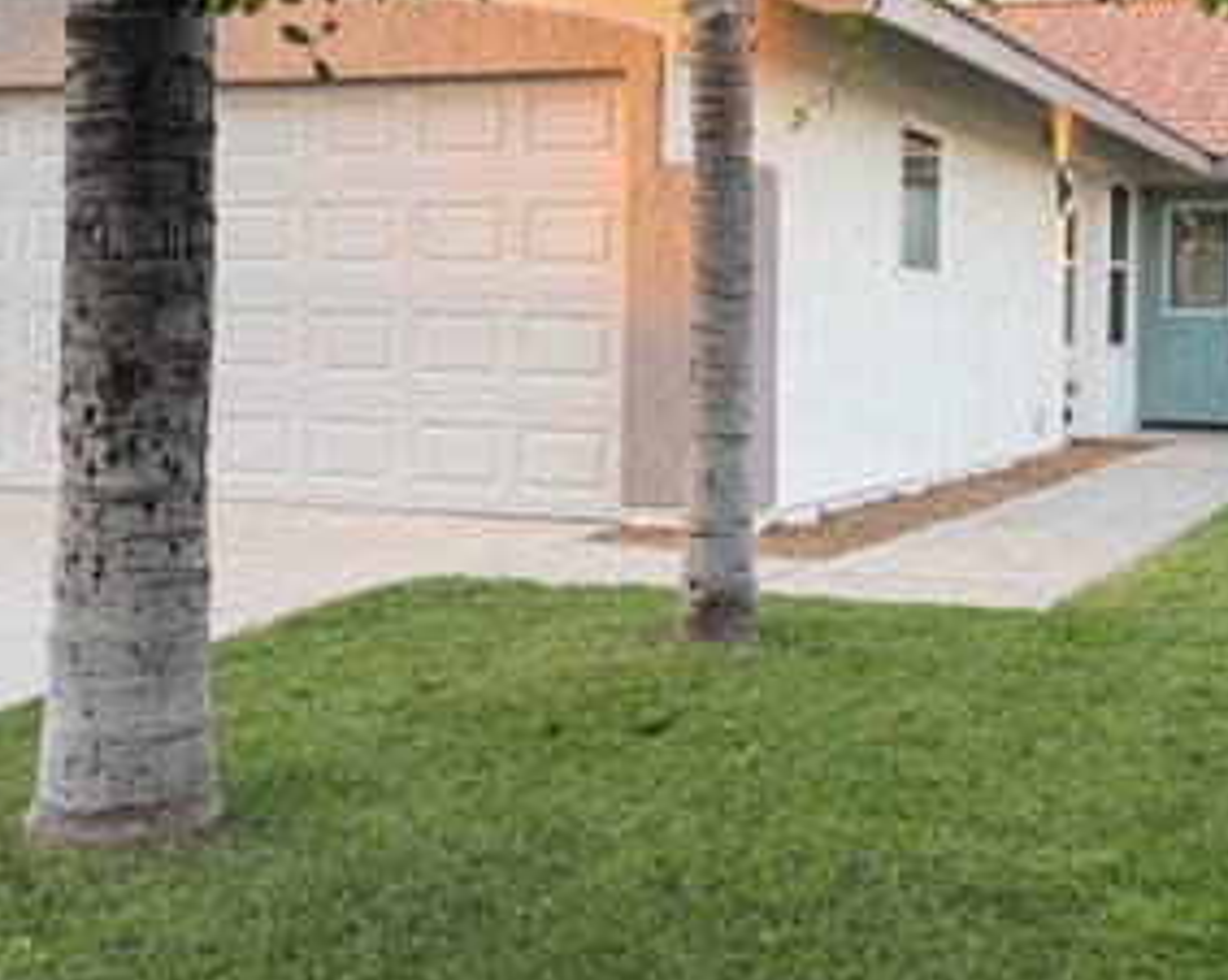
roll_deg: -1.3
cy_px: 330
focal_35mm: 53
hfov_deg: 35.2
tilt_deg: -0.3
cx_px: 759
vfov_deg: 28.4
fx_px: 1925
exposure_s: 1/121
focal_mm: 6.76
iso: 100
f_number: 1.78
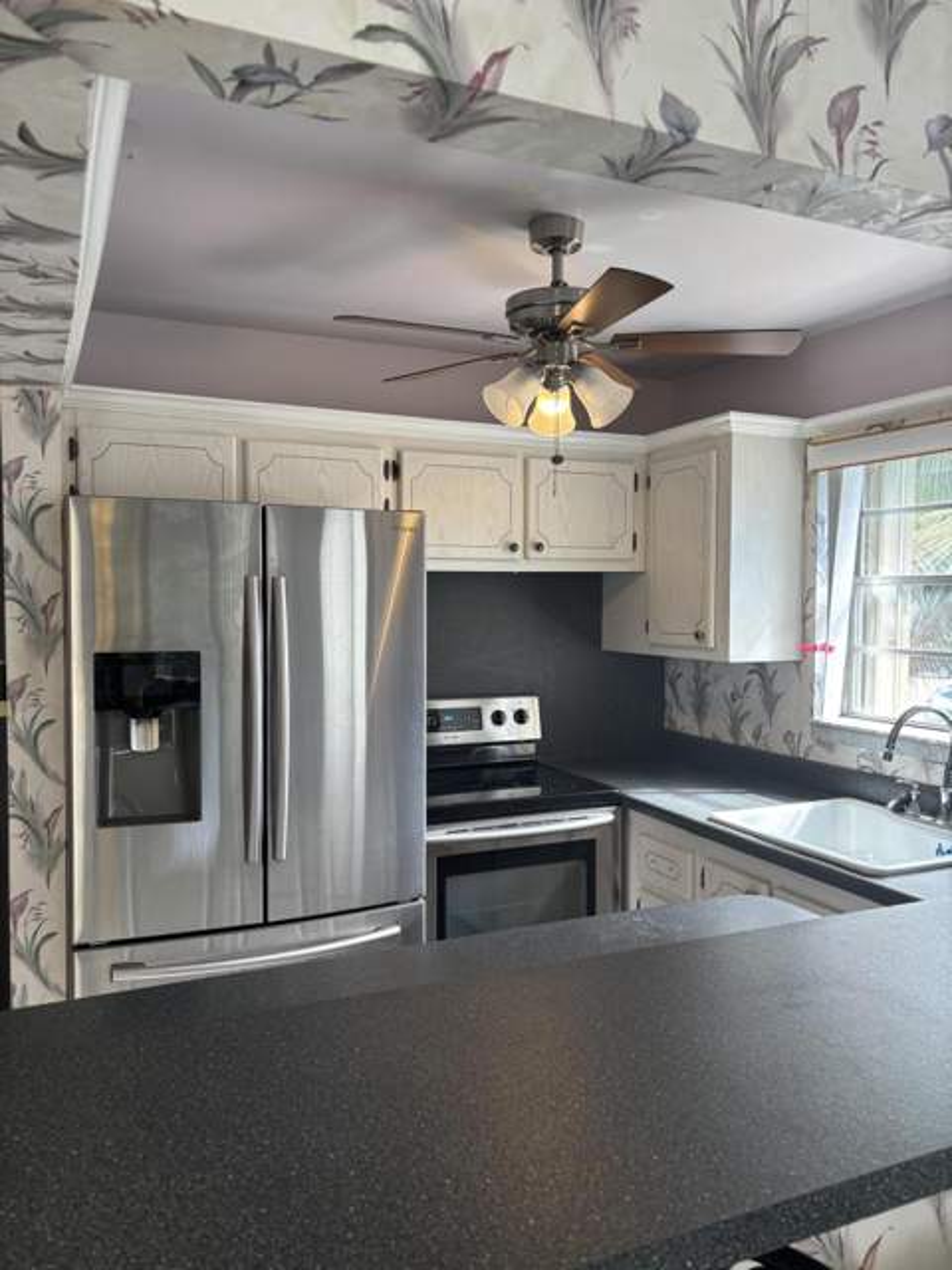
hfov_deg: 53.1
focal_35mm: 26
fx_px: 953
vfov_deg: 67.3
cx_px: 476
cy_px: 635
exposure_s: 1/120
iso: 100
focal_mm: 5.96
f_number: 1.6
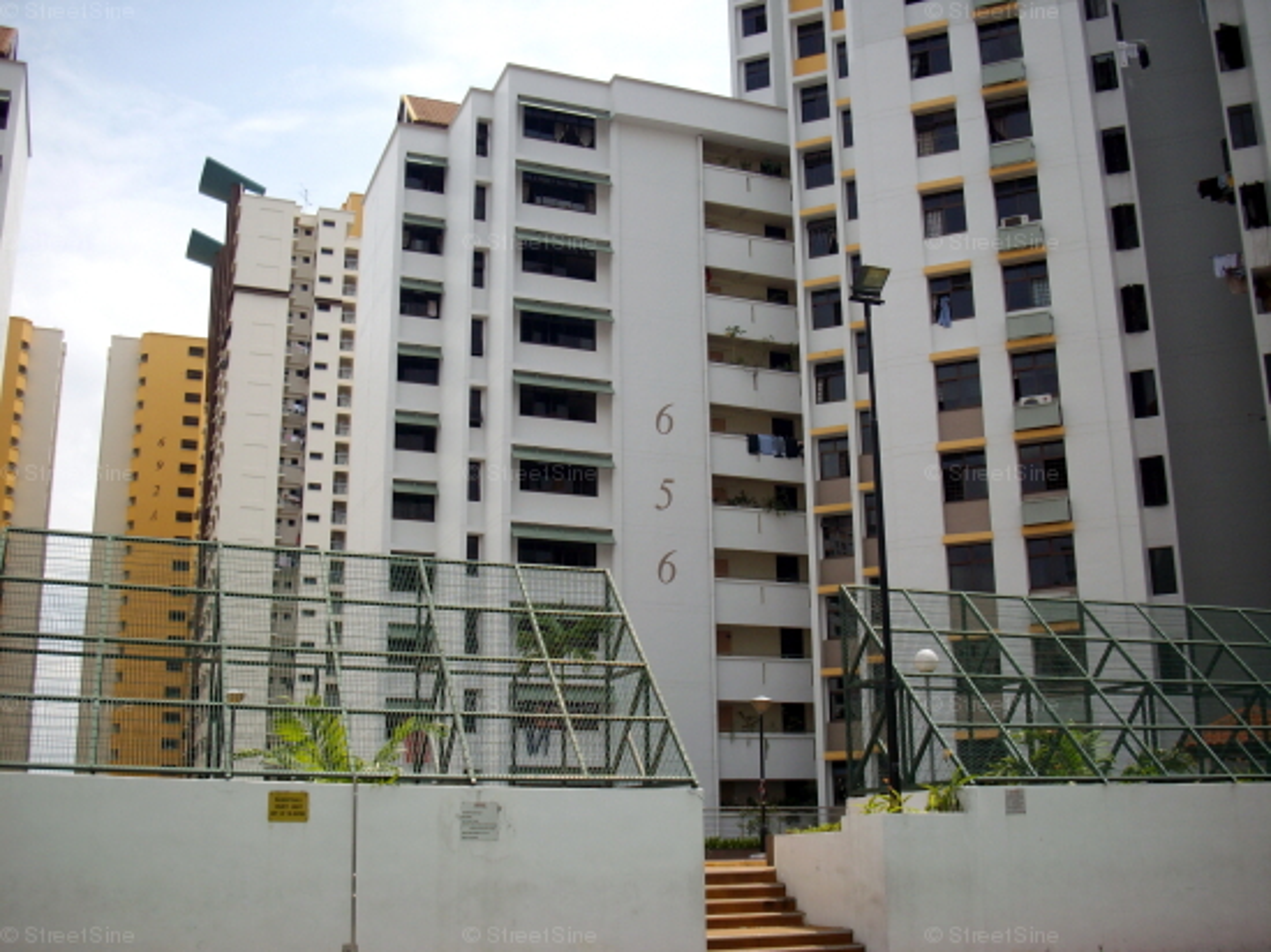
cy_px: 476
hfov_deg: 50.2
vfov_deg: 38.6
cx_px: 636
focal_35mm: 37
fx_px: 1358
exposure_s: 1/320
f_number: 5.6
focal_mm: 6.2
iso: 80
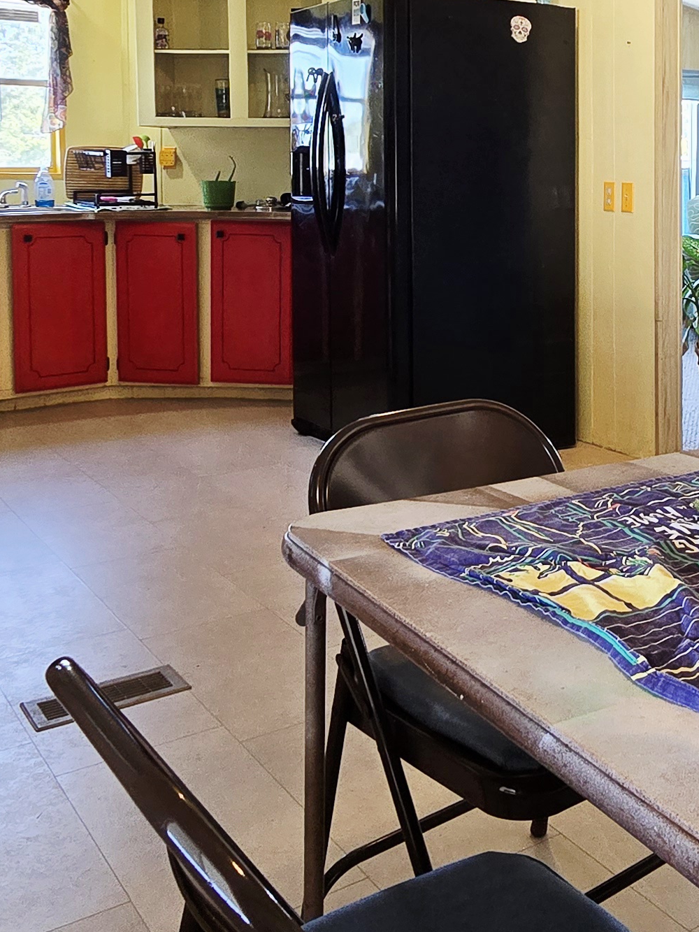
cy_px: 227
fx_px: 1050
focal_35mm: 39
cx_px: 600
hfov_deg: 35.1
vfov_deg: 46.1
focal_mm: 2.2
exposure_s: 1/60.2
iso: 160
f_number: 2.2
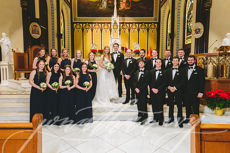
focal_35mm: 25
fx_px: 157
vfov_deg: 51.9
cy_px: 76
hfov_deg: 72.4
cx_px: 113
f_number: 5.6
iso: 1600
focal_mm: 24
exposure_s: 1/160
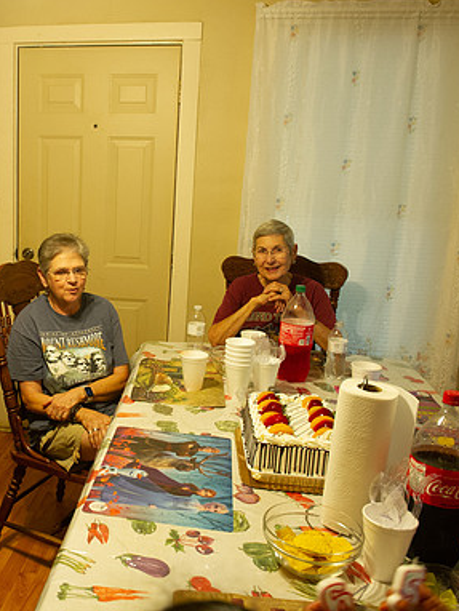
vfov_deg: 52.6
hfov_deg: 39.0
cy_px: 306
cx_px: 85
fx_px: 618
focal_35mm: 35
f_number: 5.6
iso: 2500
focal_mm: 24
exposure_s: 1/40
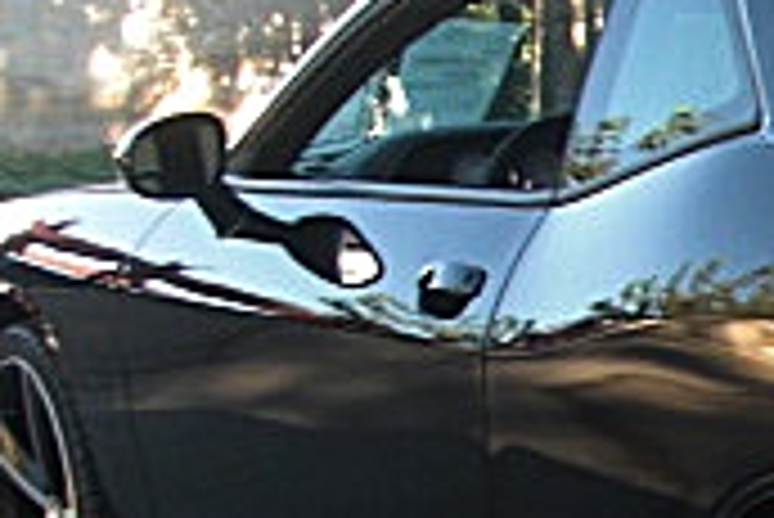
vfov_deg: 9.7
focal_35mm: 139
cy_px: 662
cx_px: 1323
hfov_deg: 13.5
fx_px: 2991
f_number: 2.8
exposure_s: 1/60
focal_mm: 6.3
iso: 50
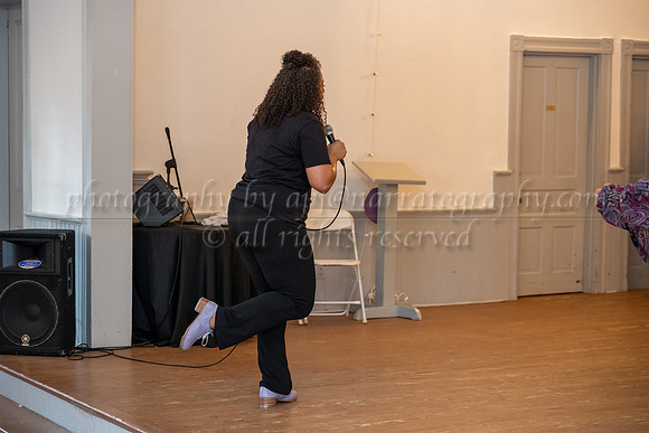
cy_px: 216
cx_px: 324
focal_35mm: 75
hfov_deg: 27.0
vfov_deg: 18.2
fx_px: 1352
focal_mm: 75
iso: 1600
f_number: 4
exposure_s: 1/200
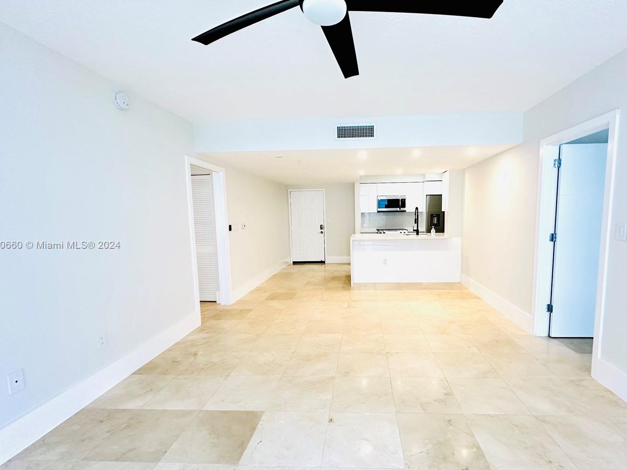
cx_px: 348
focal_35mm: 17
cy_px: 245
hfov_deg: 90.7
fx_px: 308
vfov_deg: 74.7
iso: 250
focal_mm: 2.22
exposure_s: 1/120
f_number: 2.2
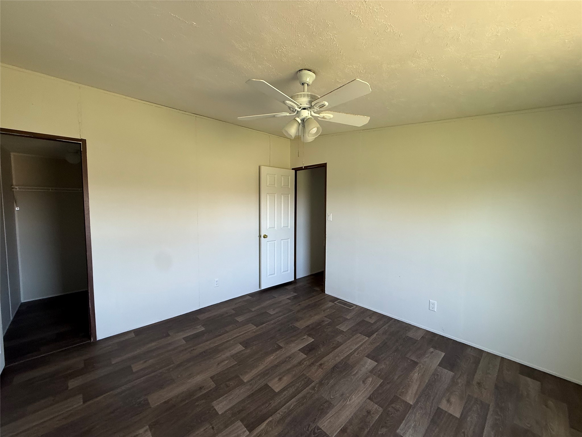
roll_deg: -0.1
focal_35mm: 14
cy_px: 218
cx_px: 291
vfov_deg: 85.7
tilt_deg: -3.3
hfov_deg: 102.1
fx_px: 235
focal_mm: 2.22
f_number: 2.2
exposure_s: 1/99
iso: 200
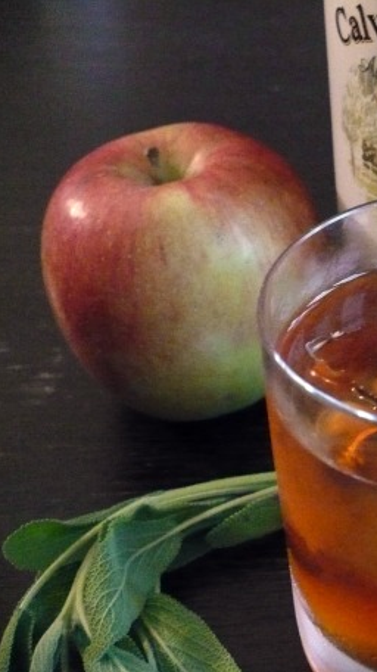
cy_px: 336
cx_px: 443
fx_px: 961
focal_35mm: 54
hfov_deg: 20.8
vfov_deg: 38.5
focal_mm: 6.1
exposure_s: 1/4
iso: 800
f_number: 2.8
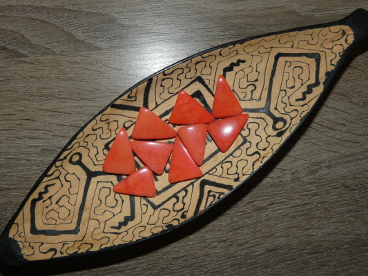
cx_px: 184
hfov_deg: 60.0
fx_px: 319
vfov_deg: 46.8
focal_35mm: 30
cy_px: 138
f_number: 3.3
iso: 100
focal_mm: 5.3
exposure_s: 1/125
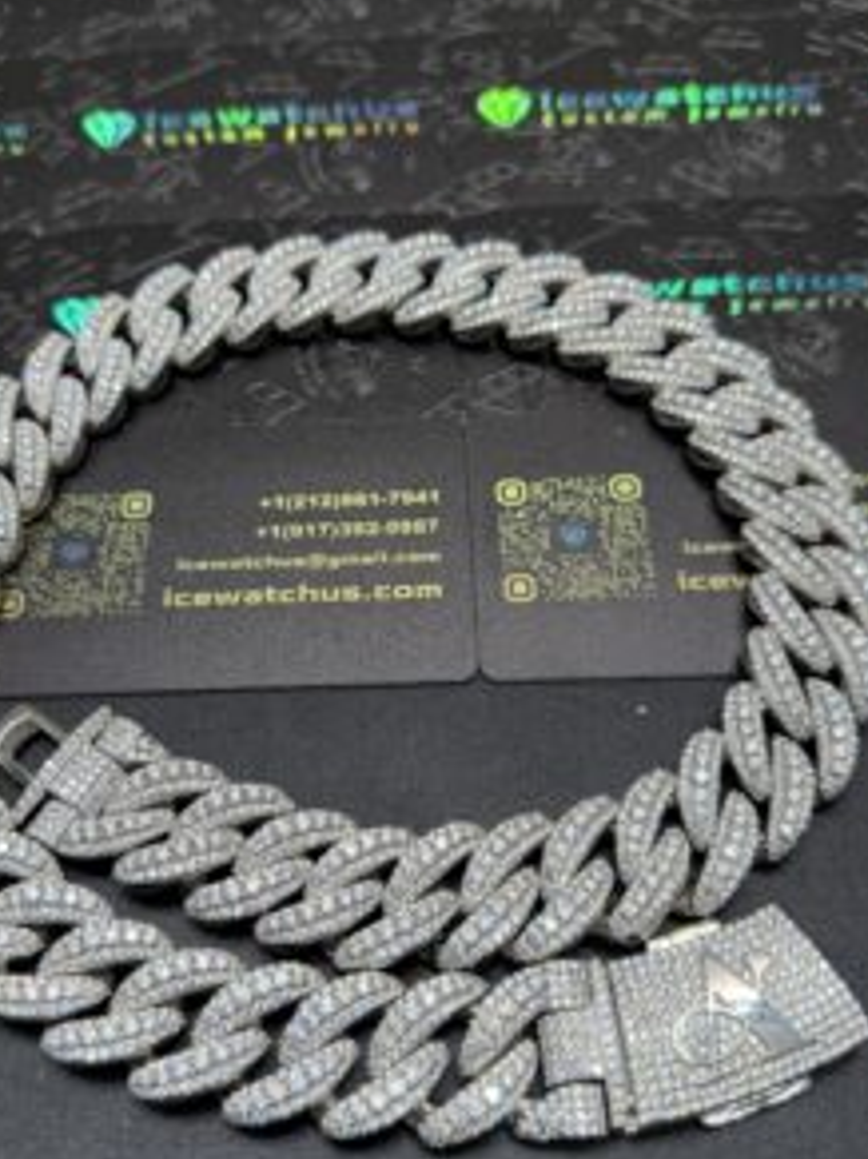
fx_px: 1104
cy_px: 601
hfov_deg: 42.8
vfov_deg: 55.4
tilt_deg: -58.3
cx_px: 378
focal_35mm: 33
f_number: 1.78
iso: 64
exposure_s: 1/132
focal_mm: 6.76
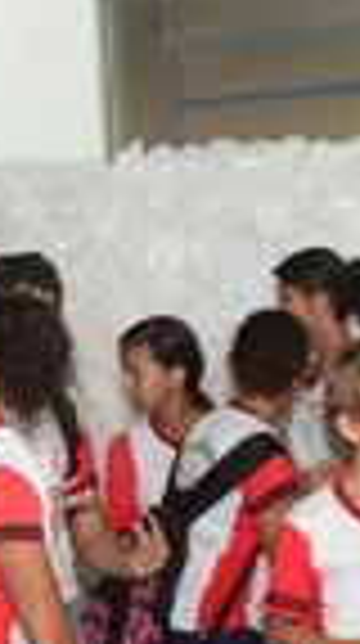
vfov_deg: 21.2
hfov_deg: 12.2
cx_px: 225
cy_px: 558
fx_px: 1687
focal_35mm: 99
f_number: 5.6
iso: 800
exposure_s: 1/80
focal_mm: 20
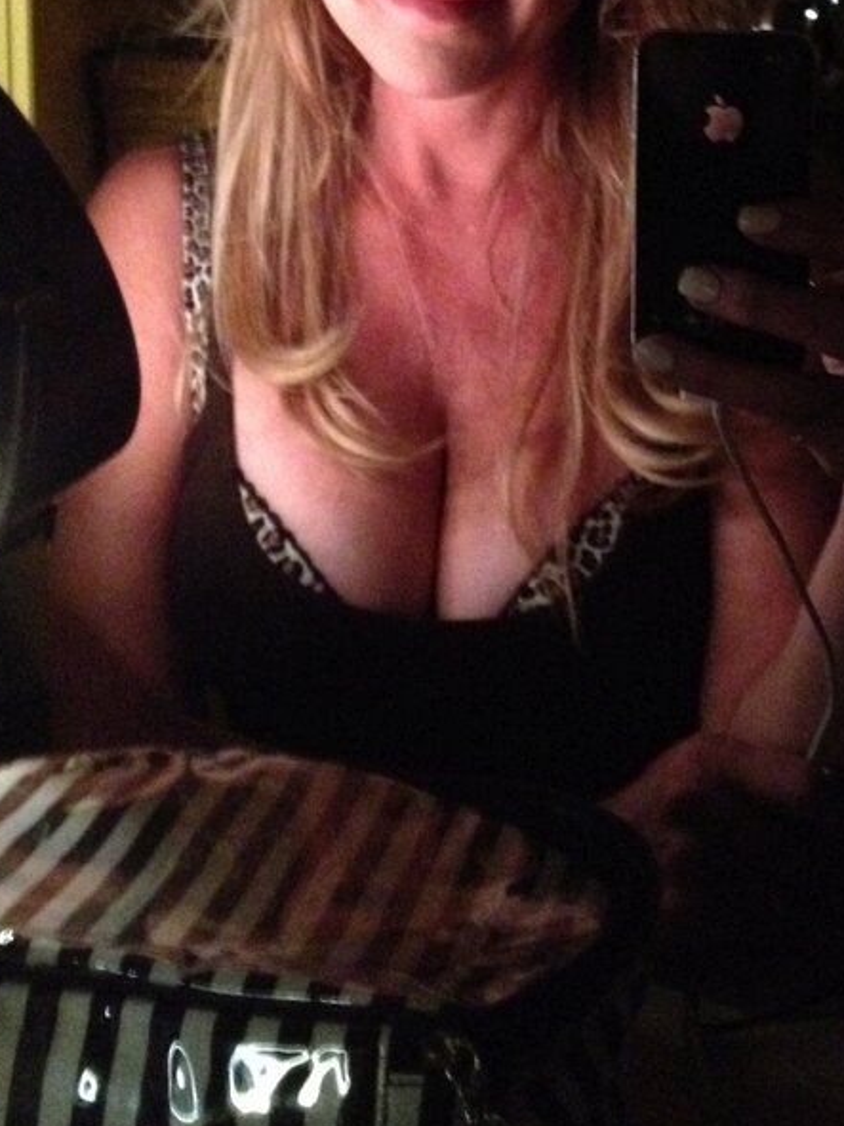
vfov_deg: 29.5
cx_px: 652
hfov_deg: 22.7
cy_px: 213
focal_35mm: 64
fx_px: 2081
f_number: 2.4
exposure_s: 1/15
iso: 800
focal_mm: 4.28
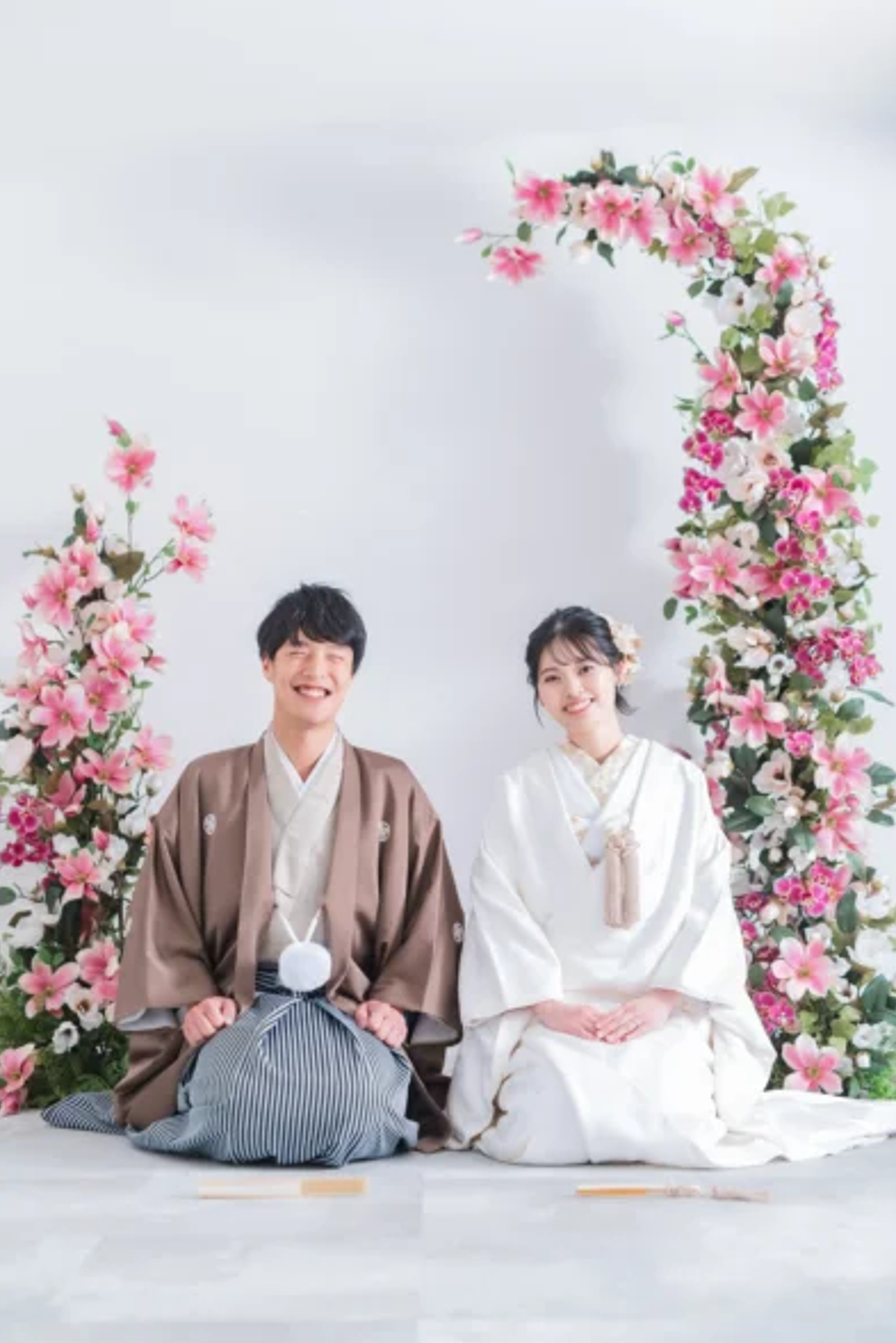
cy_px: 676
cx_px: 445
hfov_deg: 26.5
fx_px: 1903
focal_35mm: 51
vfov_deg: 38.9
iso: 160
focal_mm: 50
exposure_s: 1/160
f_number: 2.5
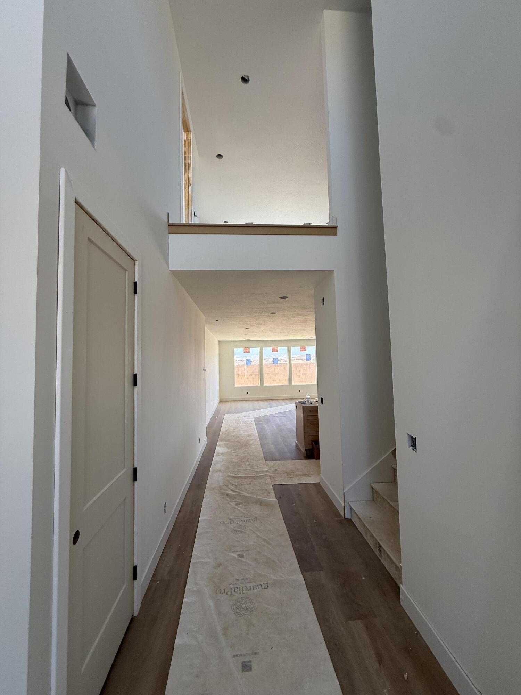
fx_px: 281
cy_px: 348
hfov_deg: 85.7
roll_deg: +2.1
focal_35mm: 14
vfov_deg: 102.1
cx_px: 260
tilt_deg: +4.5
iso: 64
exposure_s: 1/160
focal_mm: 2.22
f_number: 2.2
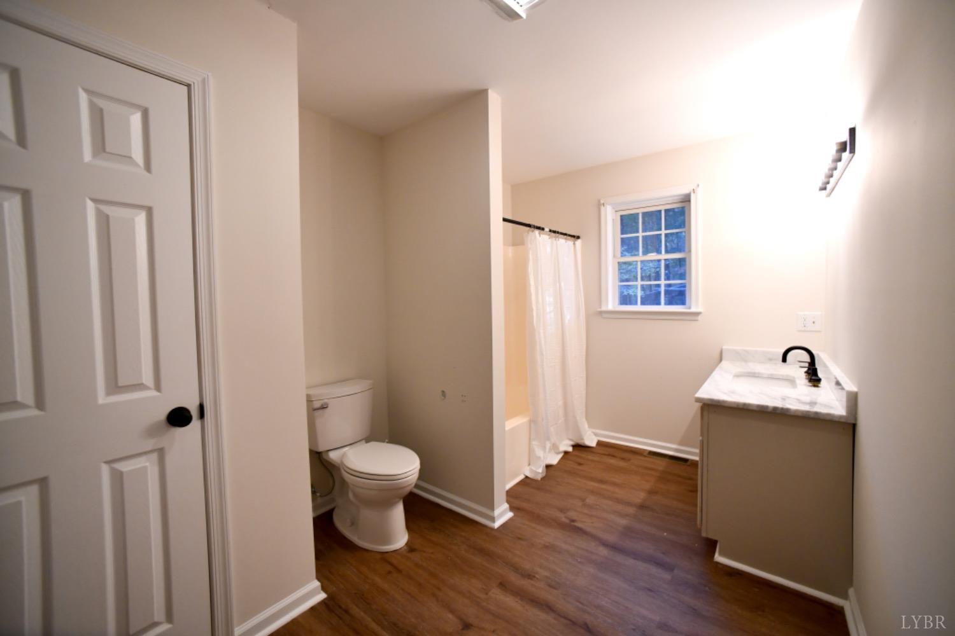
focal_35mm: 14
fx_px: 371
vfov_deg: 81.2
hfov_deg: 104.3
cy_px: 318
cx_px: 478
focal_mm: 14
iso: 2500
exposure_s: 1/125
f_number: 5
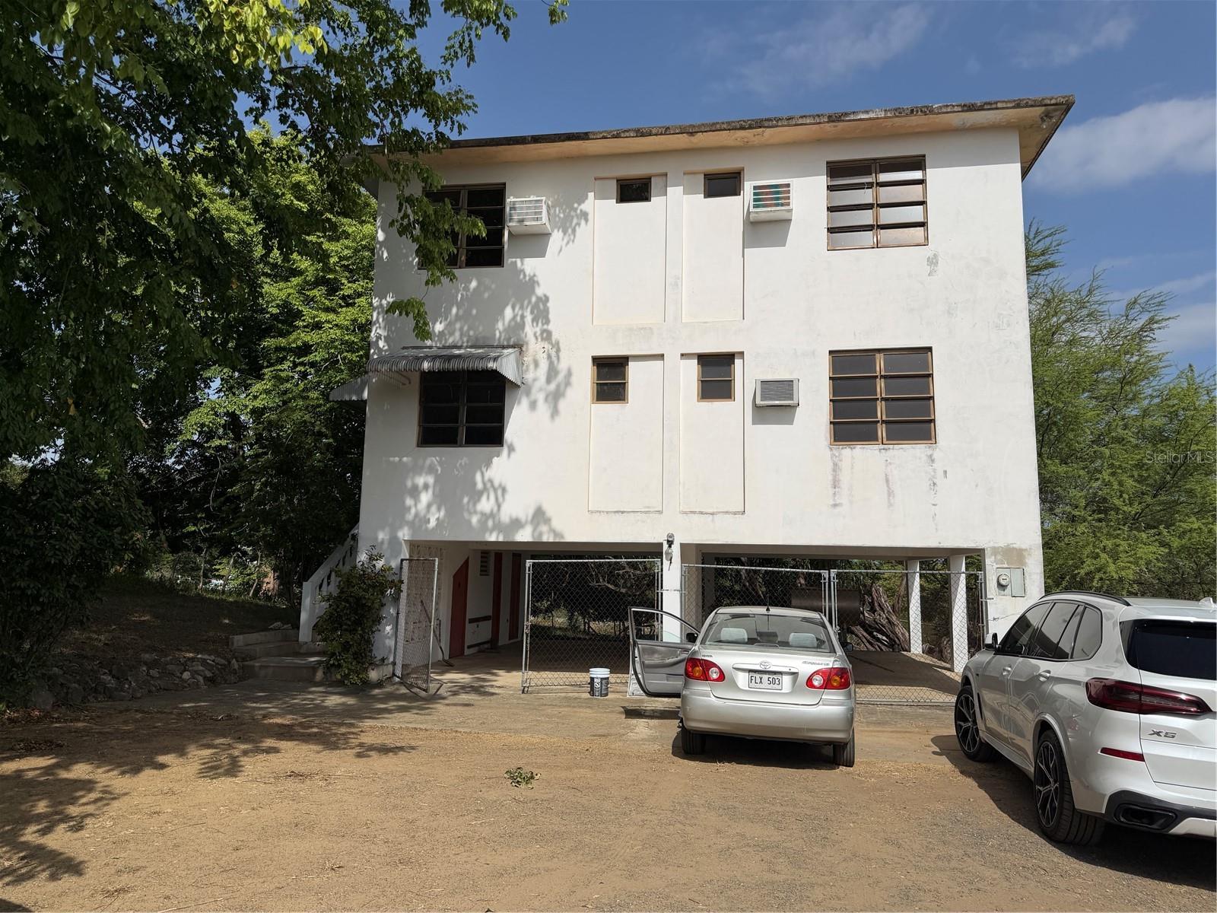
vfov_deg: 56.8
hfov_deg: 71.6
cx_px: 608
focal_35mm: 24
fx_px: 844
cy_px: 456
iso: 80
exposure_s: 1/14286
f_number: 1.78
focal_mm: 6.76
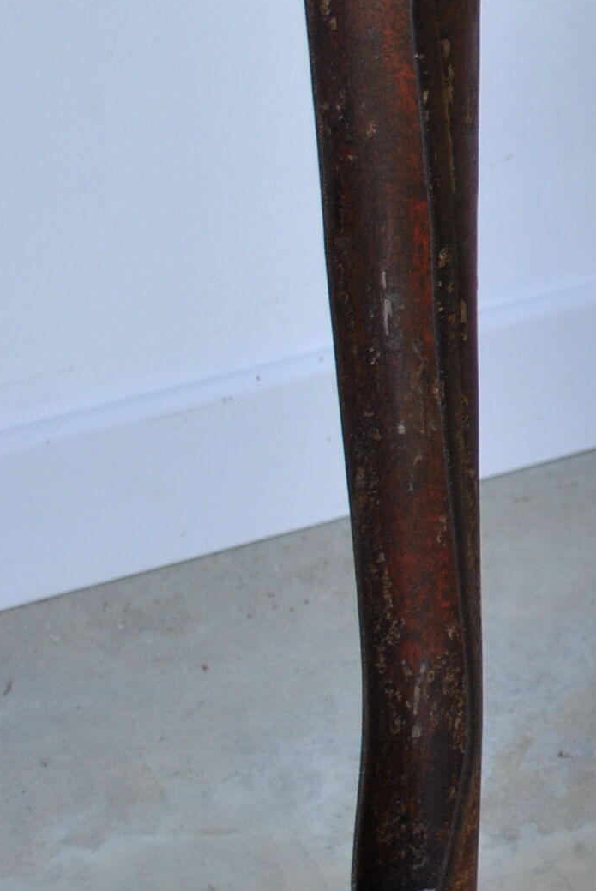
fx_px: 3047
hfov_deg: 10.6
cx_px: 1038
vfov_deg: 16.5
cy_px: 208
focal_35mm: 123
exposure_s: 1/80
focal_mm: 22
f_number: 4.5
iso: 200
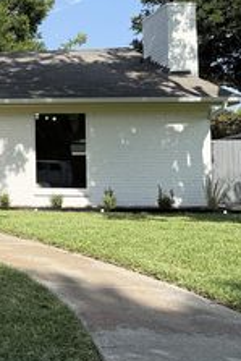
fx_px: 561
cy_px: 143
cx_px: -152
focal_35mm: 56
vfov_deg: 35.5
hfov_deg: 19.8
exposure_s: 1/4975
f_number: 1.78
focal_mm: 6.76
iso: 80
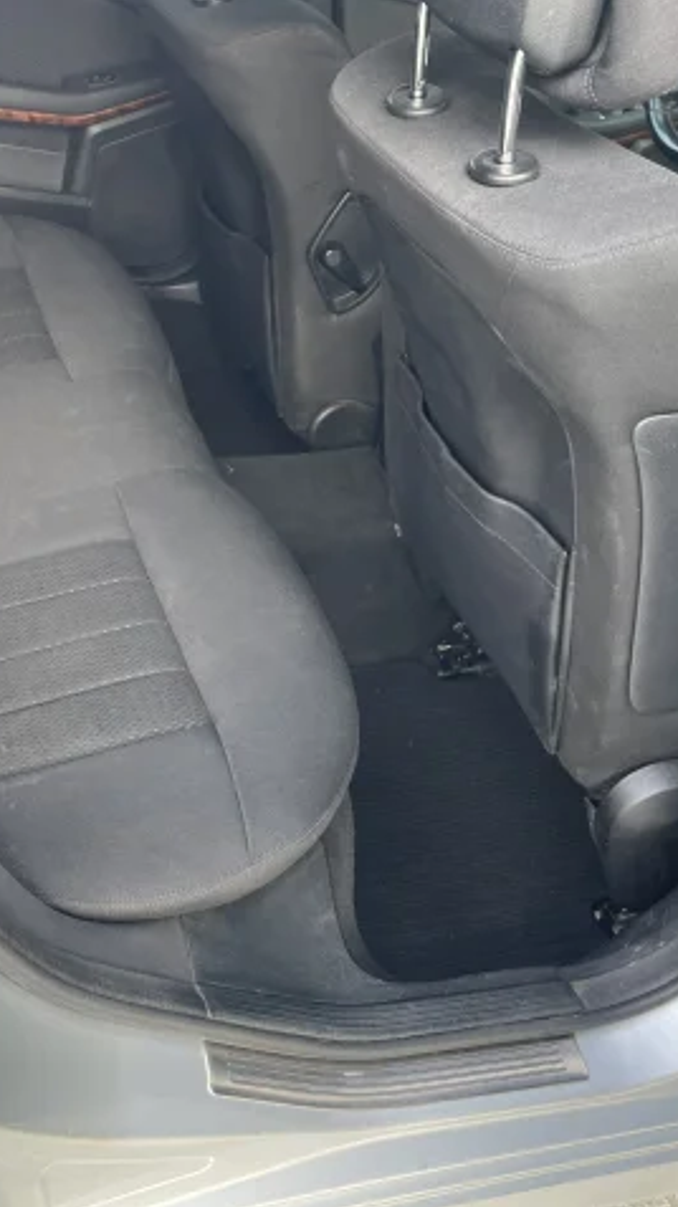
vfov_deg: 52.8
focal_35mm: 38
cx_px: 83
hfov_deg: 30.0
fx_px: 1216
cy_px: 605
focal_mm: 4.2
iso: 50
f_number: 1.6
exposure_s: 1/121
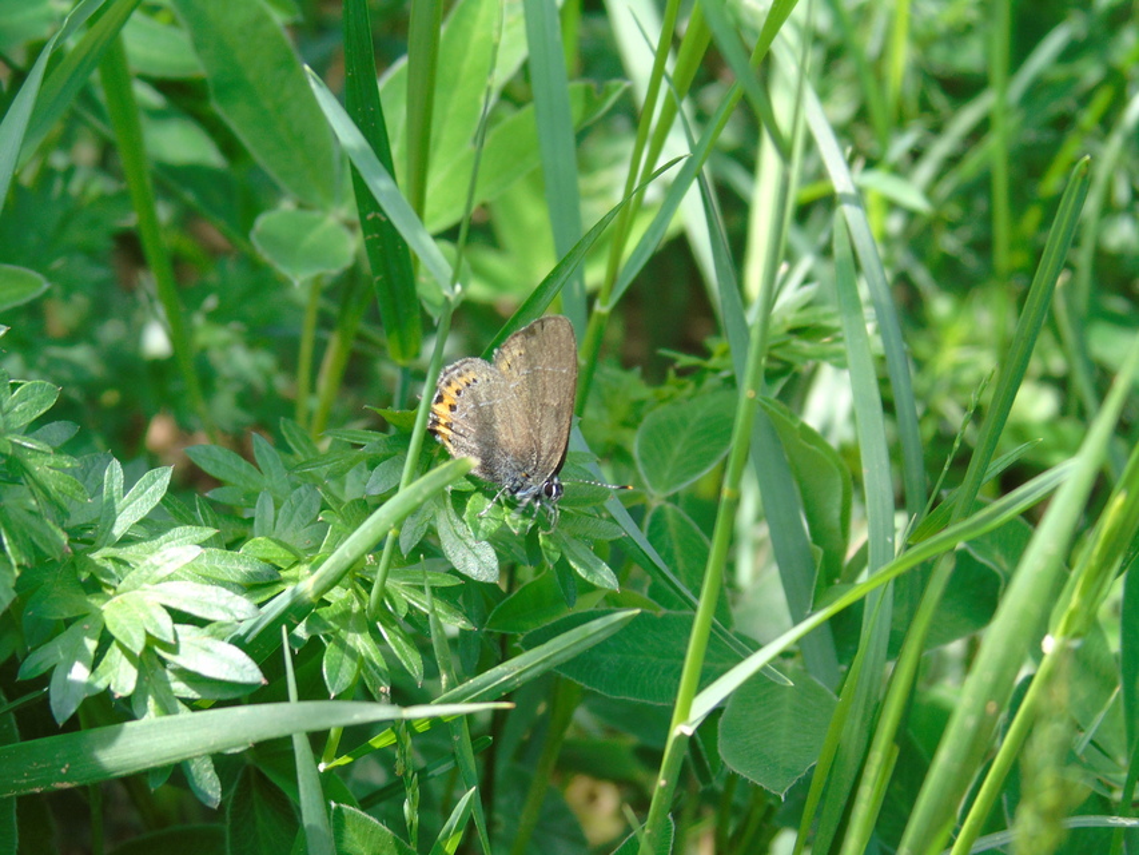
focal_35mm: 212
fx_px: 6977
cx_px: 570
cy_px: 428
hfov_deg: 9.3
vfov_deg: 7.0
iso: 100
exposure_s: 1/125
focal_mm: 38
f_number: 4.7
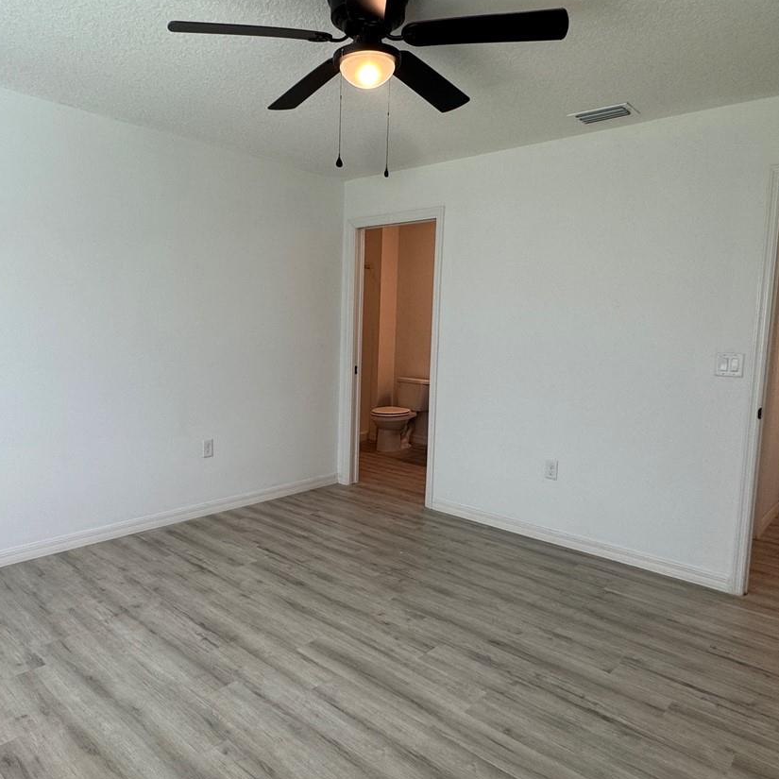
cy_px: 390
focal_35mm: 24
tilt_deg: -6.5
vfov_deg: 65.0
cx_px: 355
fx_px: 611
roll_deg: -2.0
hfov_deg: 64.9
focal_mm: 2.22
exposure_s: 1/120
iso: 80
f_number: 2.2
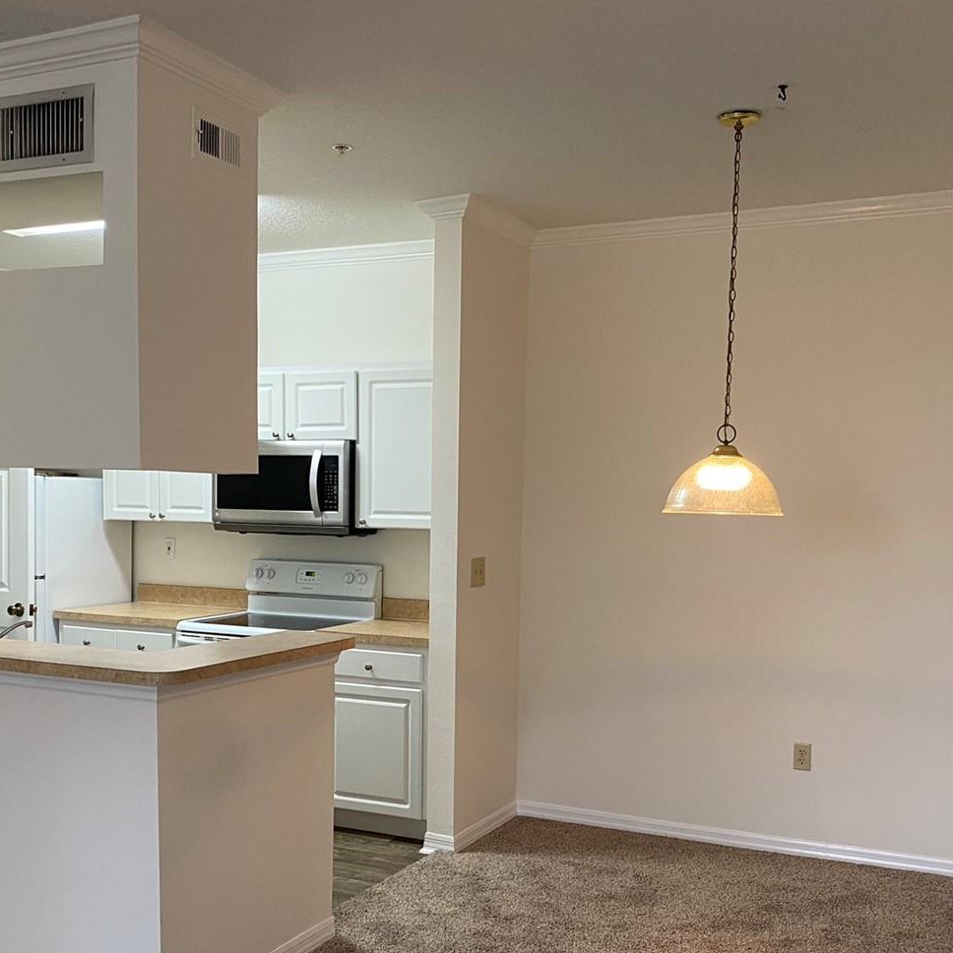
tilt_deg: -3.7
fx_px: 1184
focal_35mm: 38
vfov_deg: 43.6
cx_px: 453
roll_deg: -1.6
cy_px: 585
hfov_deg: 43.8
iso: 160
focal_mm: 4.25
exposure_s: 1/60
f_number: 1.8
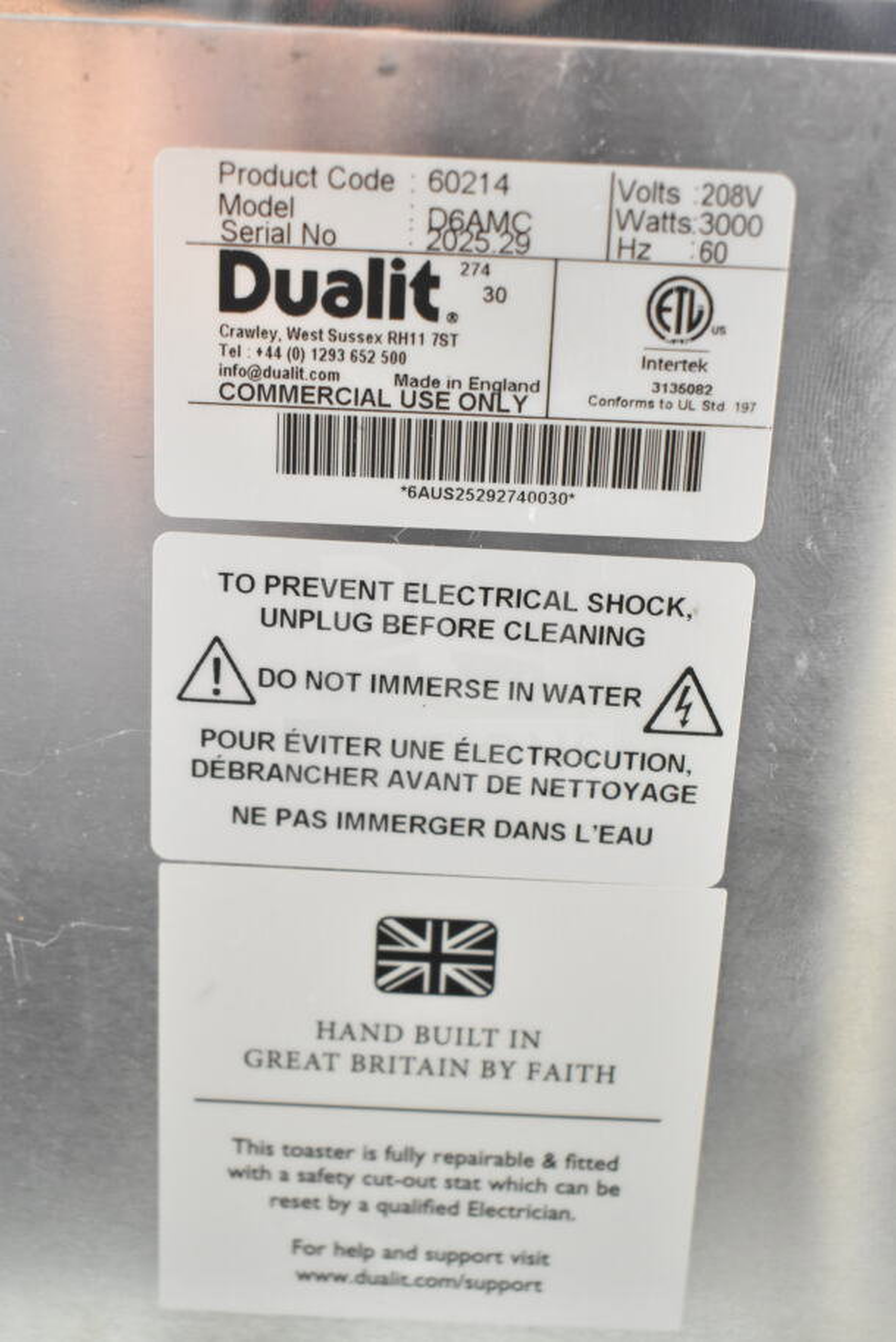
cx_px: 448
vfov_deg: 44.9
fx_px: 1623
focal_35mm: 44
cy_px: 671
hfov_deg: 30.9
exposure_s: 1/50
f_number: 4.2
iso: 2200
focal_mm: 29
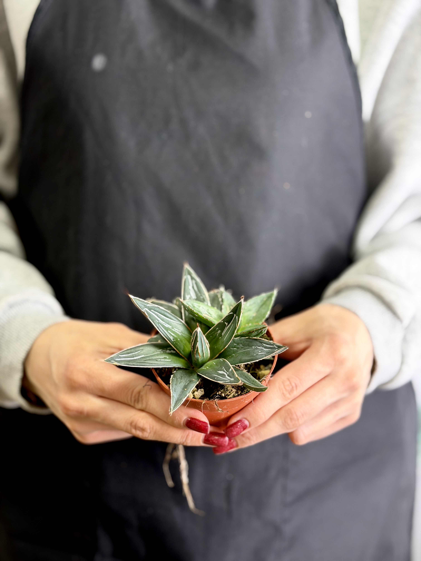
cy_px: 280
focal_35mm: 48
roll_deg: +1.3
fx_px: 778
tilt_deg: -11.4
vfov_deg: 39.7
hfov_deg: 30.3
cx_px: 210
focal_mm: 6.76
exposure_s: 1/70
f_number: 1.78
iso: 100
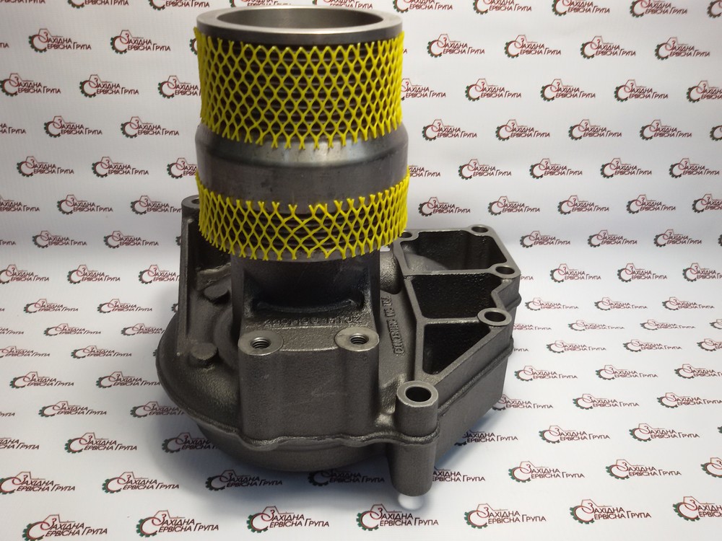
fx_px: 647
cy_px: 270
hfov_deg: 58.4
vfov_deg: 45.4
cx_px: 361
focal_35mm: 31
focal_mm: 2.93
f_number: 2.4
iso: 40
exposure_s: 1/33
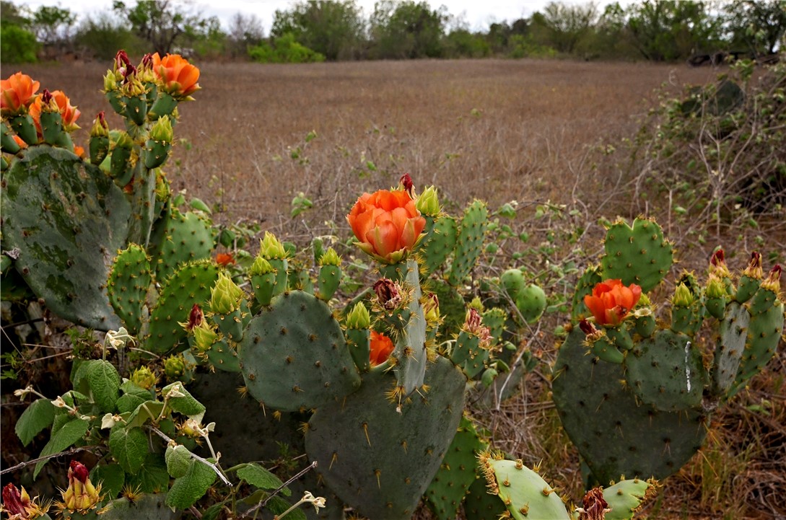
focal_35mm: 36
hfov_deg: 53.2
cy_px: 260
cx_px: 393
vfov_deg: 36.7
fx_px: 784
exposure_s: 1/640
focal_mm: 24
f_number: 8
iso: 400
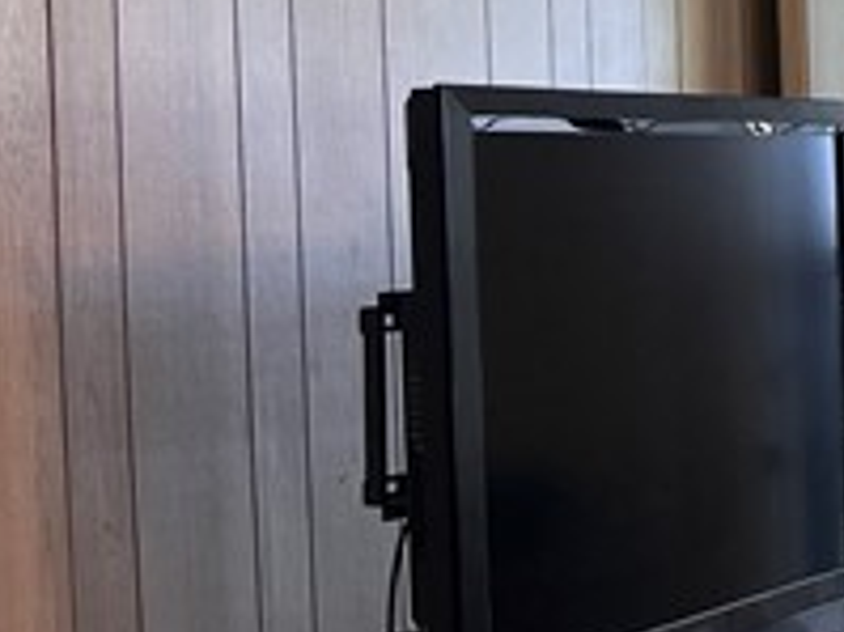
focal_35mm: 134
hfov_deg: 11.9
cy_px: 382
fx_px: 3265
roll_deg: -0.1
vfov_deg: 11.1
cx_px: 2027
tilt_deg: -5.0
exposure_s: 1/120
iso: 64
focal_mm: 5.7
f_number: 1.5
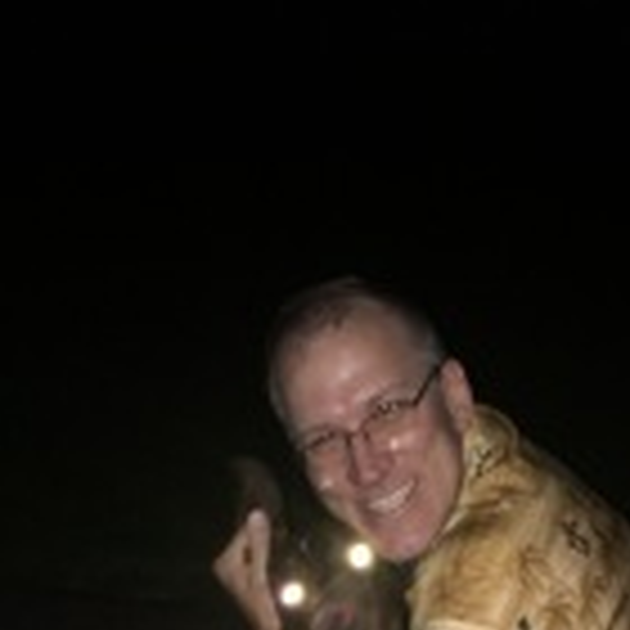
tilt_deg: -25.1
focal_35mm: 67
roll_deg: -4.3
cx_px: 396
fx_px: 1380
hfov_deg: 25.6
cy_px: 770
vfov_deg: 23.4
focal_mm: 4.15
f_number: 2.2
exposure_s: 1/16
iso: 200
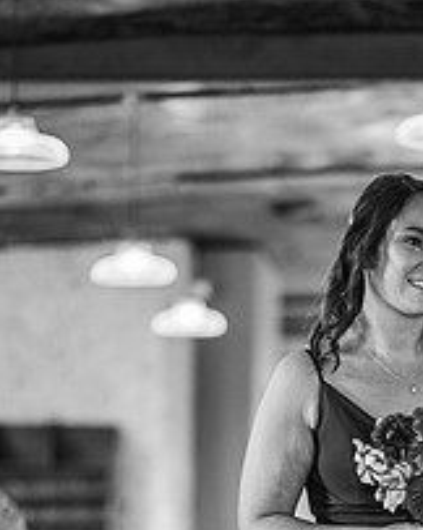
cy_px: 580
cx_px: 364
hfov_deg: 8.7
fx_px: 2774
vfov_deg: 10.8
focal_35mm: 177
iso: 900
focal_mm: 85
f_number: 2
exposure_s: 1/200
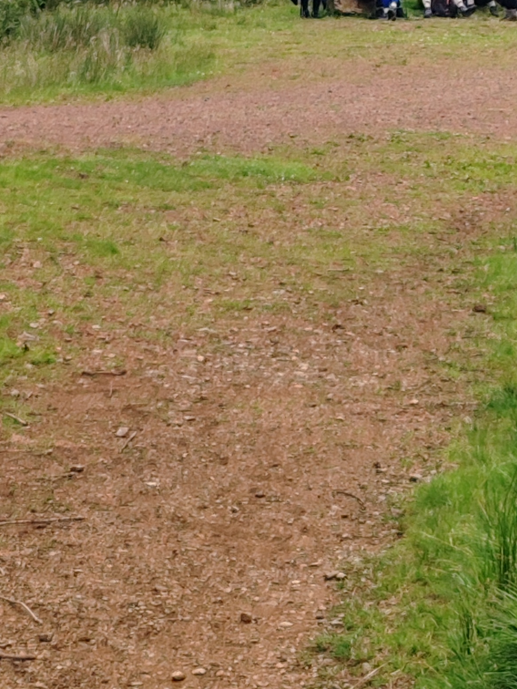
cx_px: 441
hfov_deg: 9.3
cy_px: -137
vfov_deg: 12.1
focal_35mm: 159
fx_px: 3167
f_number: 1.9
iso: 50
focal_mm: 6.12
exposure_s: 1/350
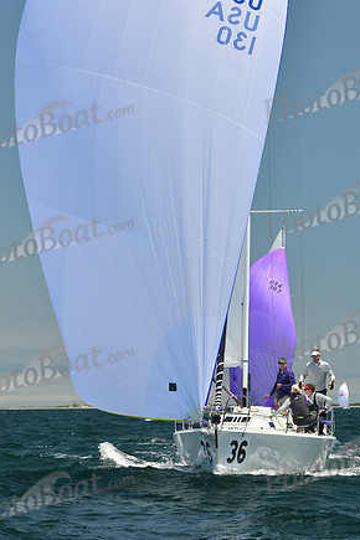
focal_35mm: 160
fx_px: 2400
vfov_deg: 12.8
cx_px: 199
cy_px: 289
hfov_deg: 8.6
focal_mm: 120
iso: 320
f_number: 7.1
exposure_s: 1/640
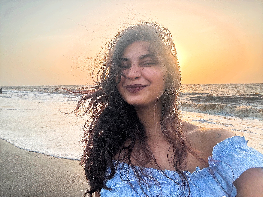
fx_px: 175
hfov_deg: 73.9
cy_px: 98
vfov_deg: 58.9
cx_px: 132
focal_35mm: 23
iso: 25
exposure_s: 1/285
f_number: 1.9
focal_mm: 2.69
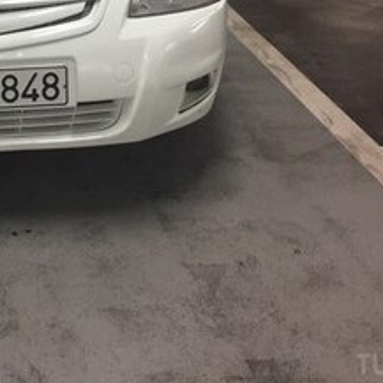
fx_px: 976
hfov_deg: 20.6
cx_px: -85
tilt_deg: -14.3
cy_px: -41
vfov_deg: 21.1
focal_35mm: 78
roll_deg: +0.9
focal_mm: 4.15
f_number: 2.2
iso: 64
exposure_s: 1/33
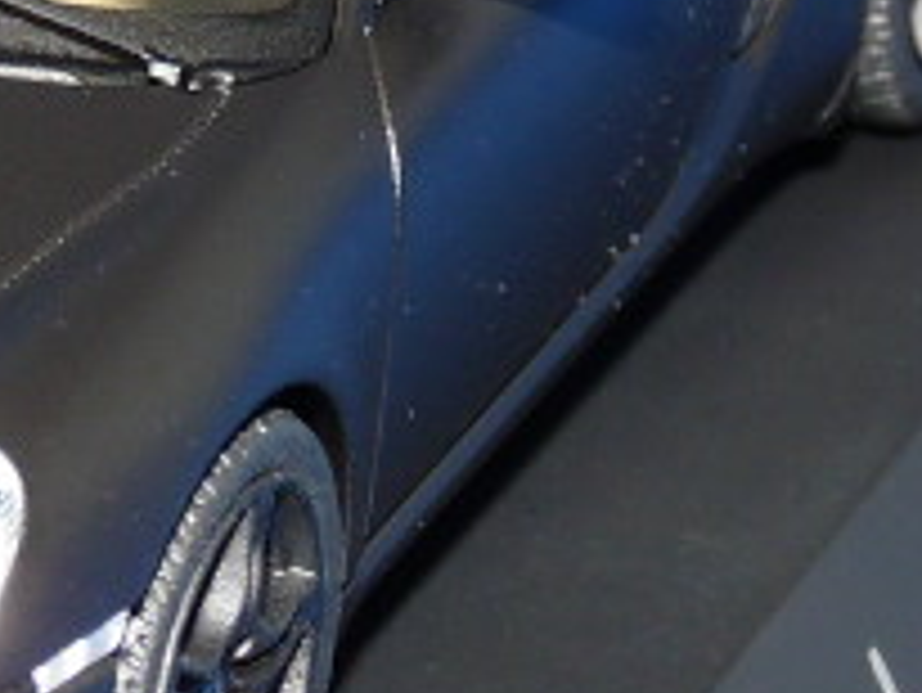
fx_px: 11726
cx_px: -184
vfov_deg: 3.4
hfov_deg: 4.5
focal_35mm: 440
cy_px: 144
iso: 100
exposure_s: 1/40
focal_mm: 14.4
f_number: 4
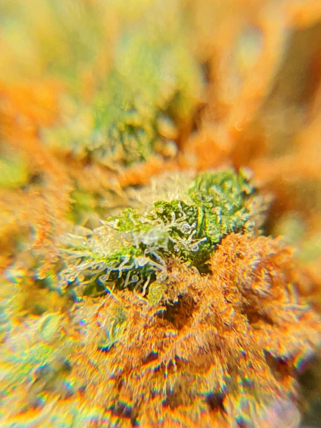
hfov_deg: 53.1
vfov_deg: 67.3
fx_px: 321
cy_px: 214
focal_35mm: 26
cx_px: 160
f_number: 2.4
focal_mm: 4.3
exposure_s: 1/800
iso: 50
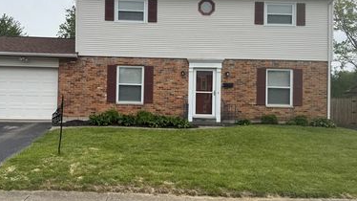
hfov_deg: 56.4
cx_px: 153
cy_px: 92
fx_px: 331
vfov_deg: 33.7
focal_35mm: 35
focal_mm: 6.76
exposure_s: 1/2833
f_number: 1.78
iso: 80
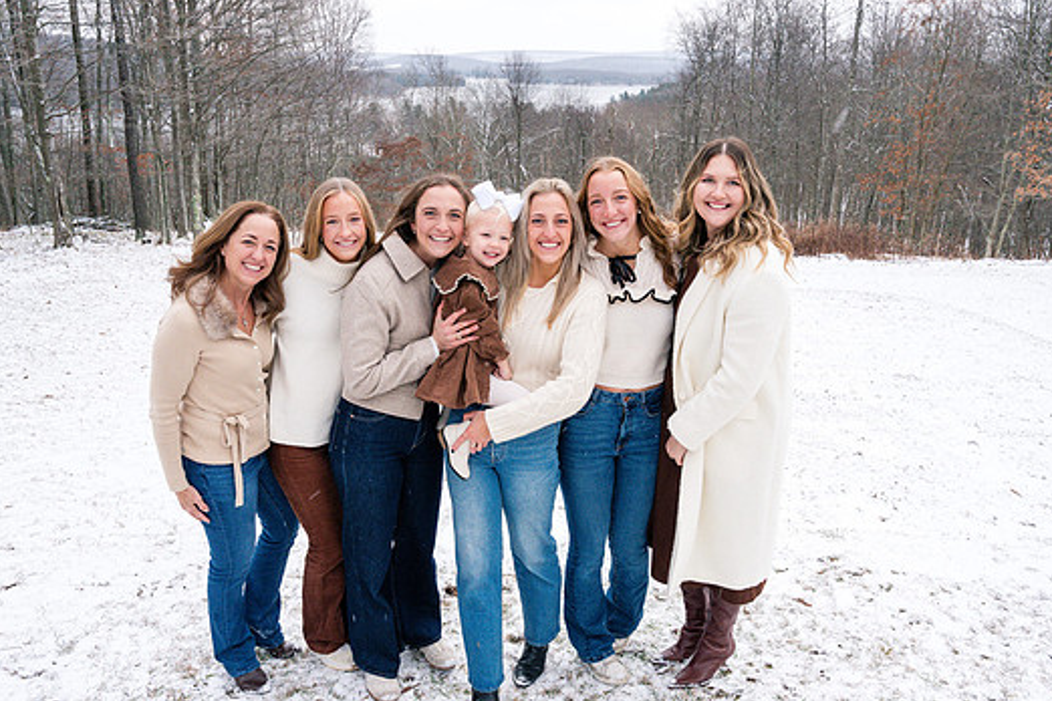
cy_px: 394
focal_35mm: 30
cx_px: 533
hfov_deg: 61.9
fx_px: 877
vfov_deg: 43.5
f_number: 8
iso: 1000
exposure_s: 1/250
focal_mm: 26
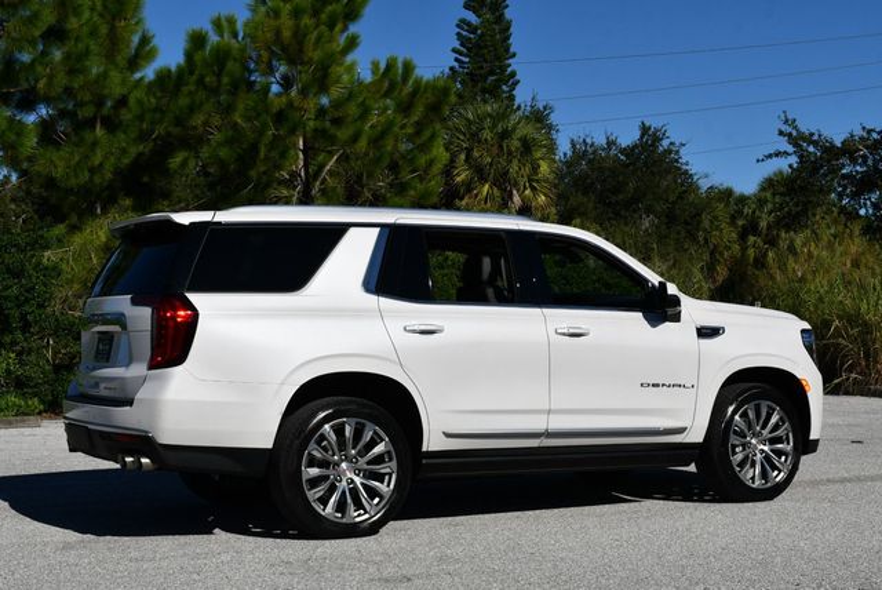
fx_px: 1373
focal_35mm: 56
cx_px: 441
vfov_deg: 24.2
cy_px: 295
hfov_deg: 35.6
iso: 100
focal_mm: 28
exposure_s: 1/400
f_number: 10
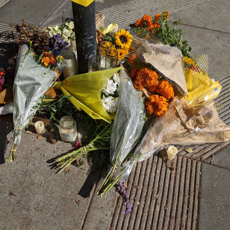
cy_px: 115
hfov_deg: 51.0
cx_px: 102
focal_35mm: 32
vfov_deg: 51.1
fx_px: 241
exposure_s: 1/5882
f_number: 1.8
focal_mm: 4.44
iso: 63
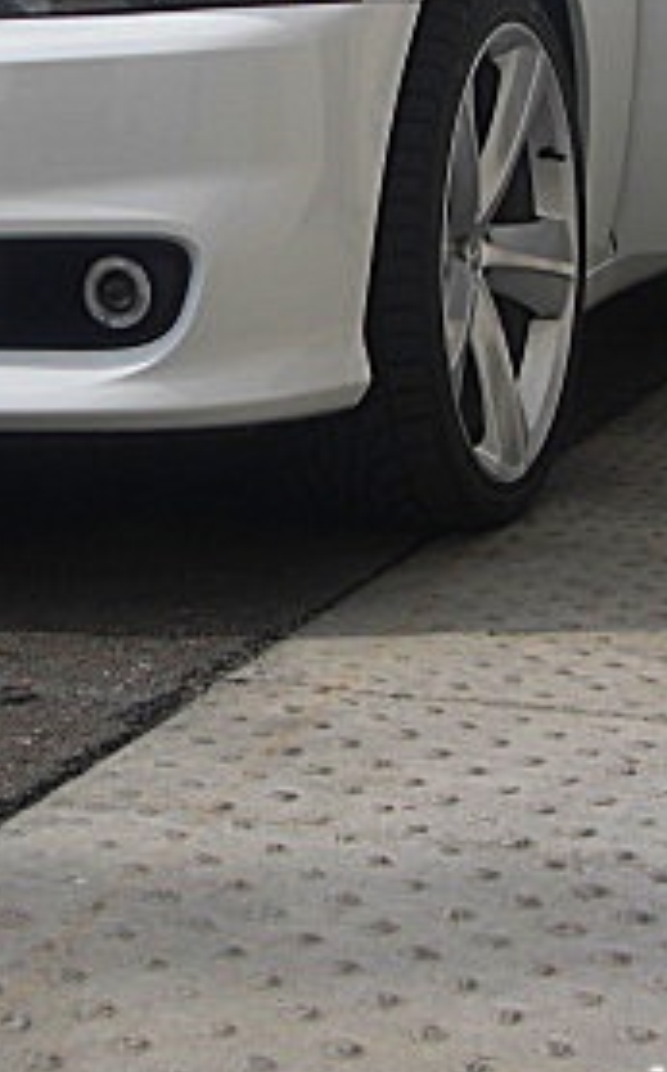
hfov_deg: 14.8
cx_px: 216
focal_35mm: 88
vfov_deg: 23.3
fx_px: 2567
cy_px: 255
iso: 50
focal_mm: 6.3
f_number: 7.9
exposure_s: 1/125
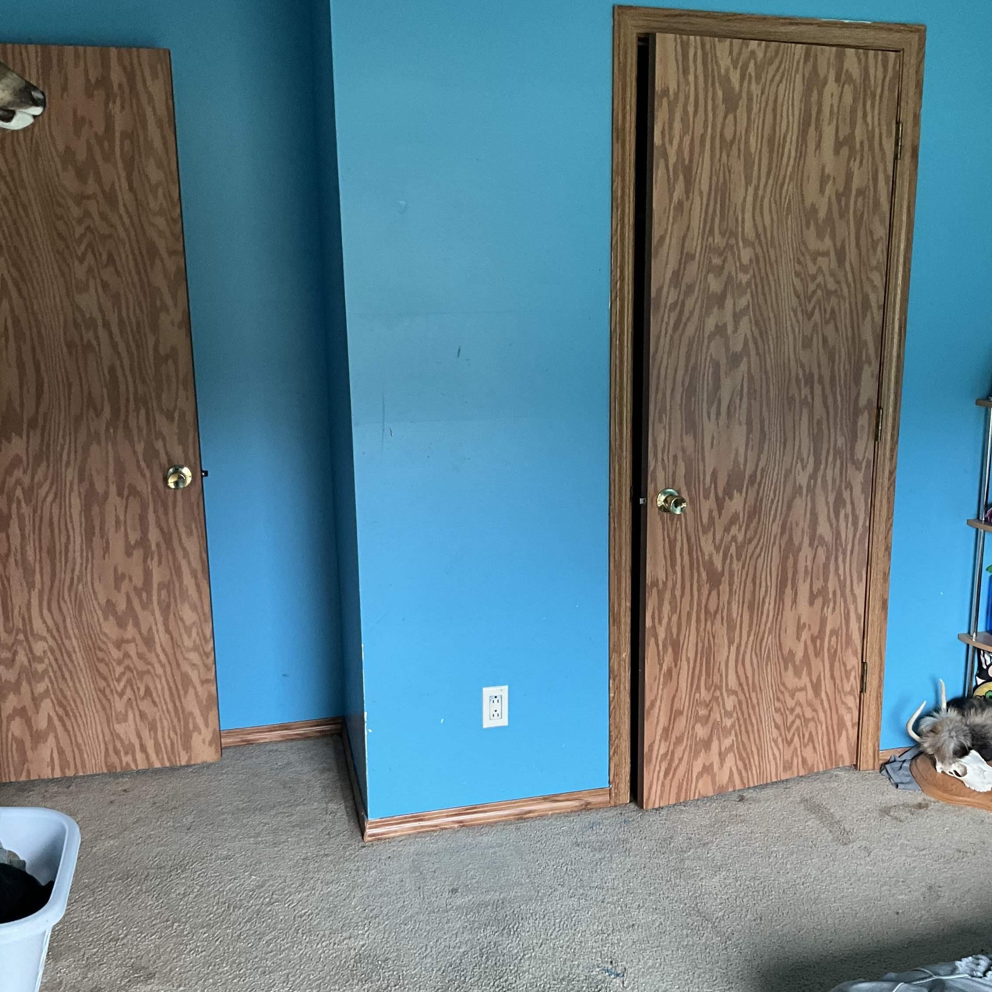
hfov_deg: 47.0
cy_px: 500
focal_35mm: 35
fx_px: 1135
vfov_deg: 47.2
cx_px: 577
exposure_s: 1/60
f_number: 1.8
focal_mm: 3
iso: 100
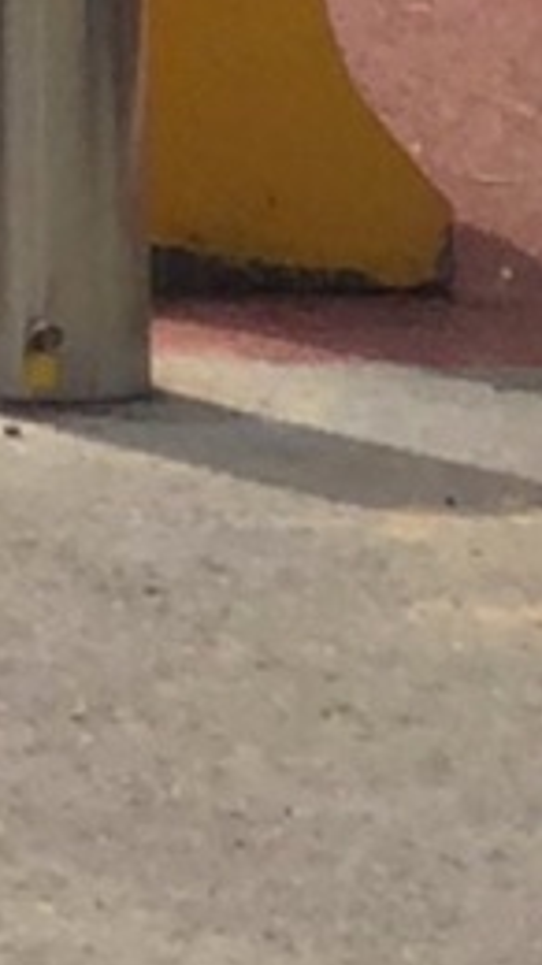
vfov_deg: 4.7
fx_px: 11410
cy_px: -1733
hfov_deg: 2.6
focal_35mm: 446
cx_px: -2265
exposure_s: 1/1548
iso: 16
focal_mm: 6
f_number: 2.4
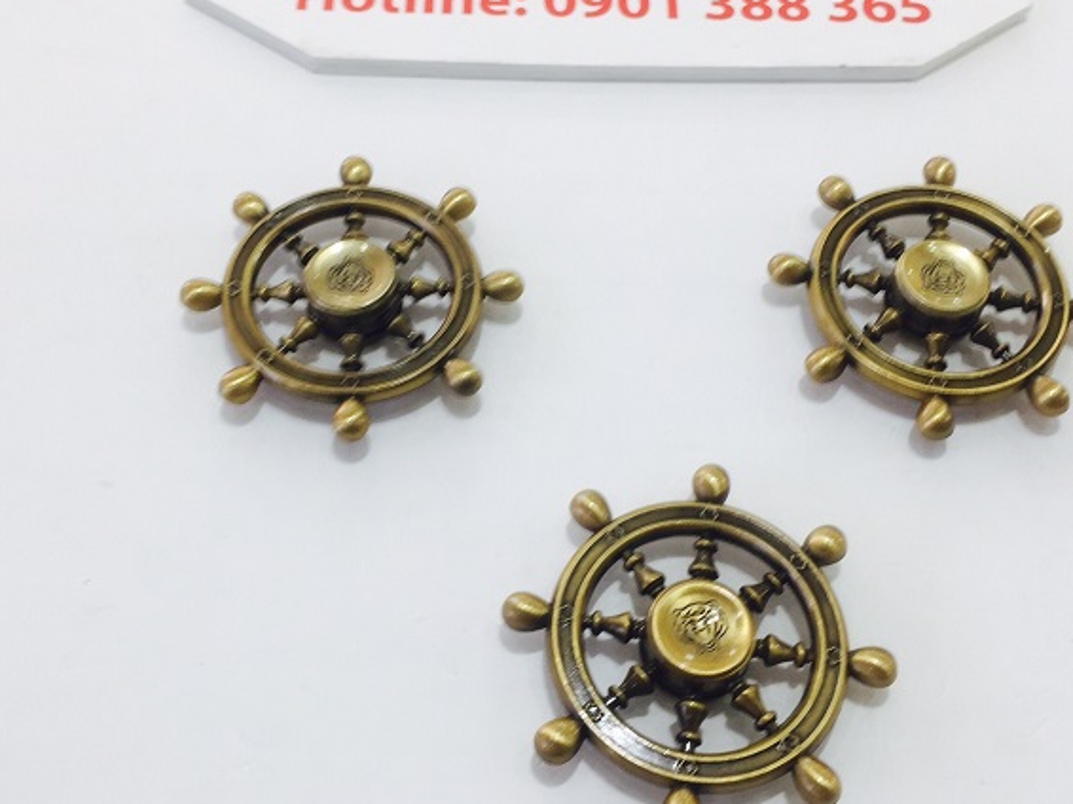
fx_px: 1270
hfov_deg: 45.8
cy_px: 385
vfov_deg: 35.1
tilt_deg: -58.1
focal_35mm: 41
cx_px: 542
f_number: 2.2
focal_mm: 4.15
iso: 32
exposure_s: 1/50
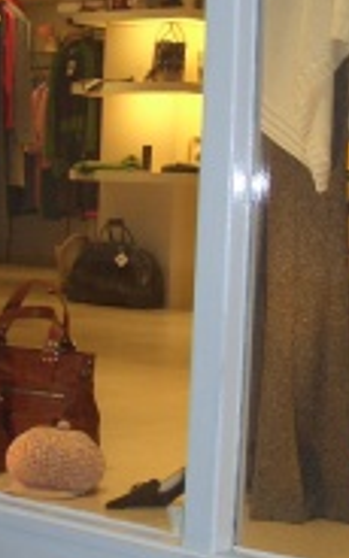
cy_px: 176
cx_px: 0
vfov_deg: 20.1
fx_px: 1567
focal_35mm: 103
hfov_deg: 12.6
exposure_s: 1/60
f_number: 2.6
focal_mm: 5.8
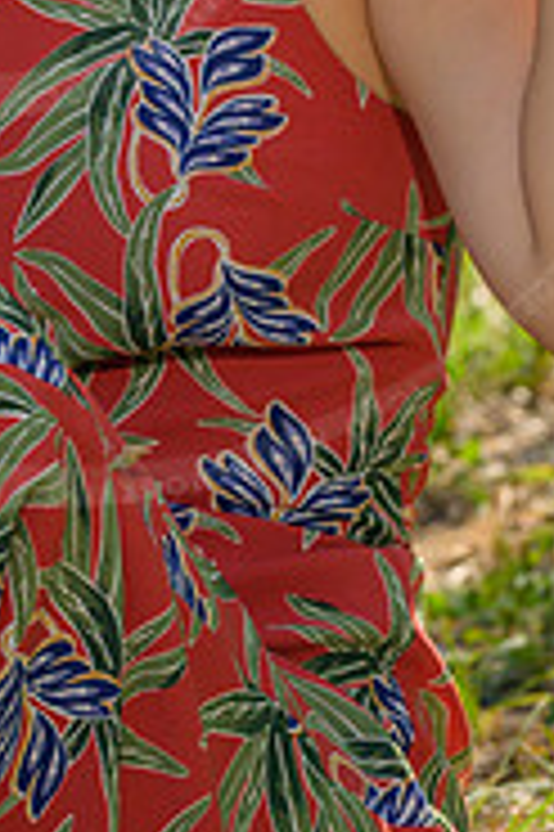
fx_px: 4787
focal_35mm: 207
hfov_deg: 6.6
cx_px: -7
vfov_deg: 9.8
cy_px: -76
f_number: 5.6
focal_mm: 85
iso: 200
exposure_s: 1/1600
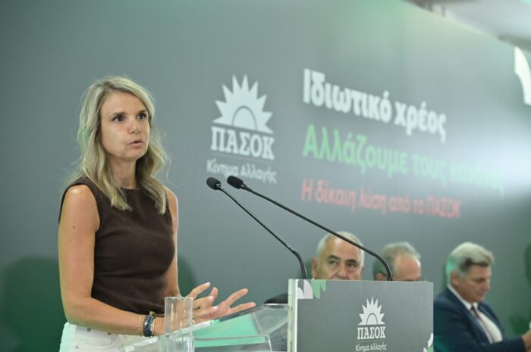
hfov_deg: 23.4
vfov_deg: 15.7
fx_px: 1282
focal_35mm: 87
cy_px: 176
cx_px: 266
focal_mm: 87
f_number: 4.5
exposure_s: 1/200
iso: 2500
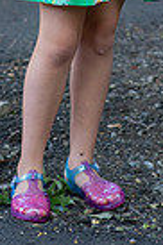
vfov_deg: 7.2
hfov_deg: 4.9
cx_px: 66
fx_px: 1906
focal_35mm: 280
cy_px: -156
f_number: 4
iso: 640
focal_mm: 85
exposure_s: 1/320
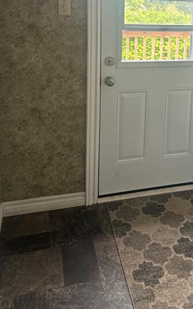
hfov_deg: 28.5
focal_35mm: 43
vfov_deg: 44.0
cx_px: 181
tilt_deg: -11.4
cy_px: 62
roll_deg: -3.7
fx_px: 362
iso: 100
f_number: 1.78
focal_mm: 6.86
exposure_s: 1/121
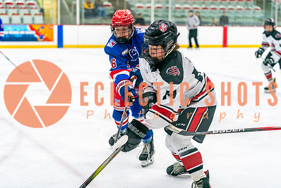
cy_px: 94
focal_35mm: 81
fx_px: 632
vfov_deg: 16.9
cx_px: 140
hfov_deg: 25.1
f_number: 2.8
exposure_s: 1/1000
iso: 3200
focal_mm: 75
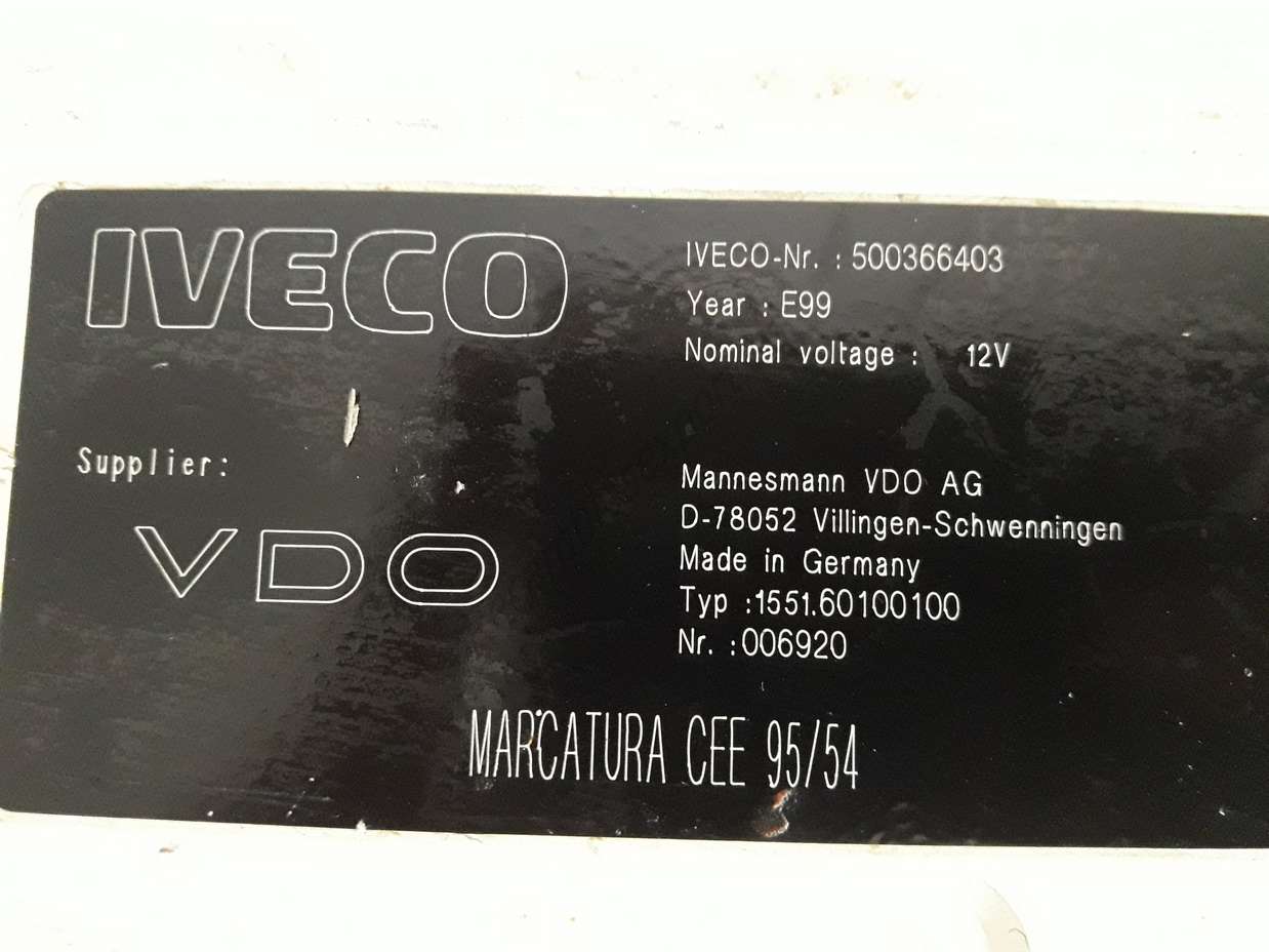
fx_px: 1026
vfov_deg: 49.7
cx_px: 634
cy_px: 476
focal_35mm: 28
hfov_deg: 63.5
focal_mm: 3.7
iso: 800
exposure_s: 1/17
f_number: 1.9
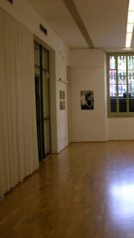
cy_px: 119
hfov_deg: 22.3
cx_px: 146
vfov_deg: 40.6
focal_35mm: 51
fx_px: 322
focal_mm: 8.9
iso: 50
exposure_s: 1/20.6
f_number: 2.8
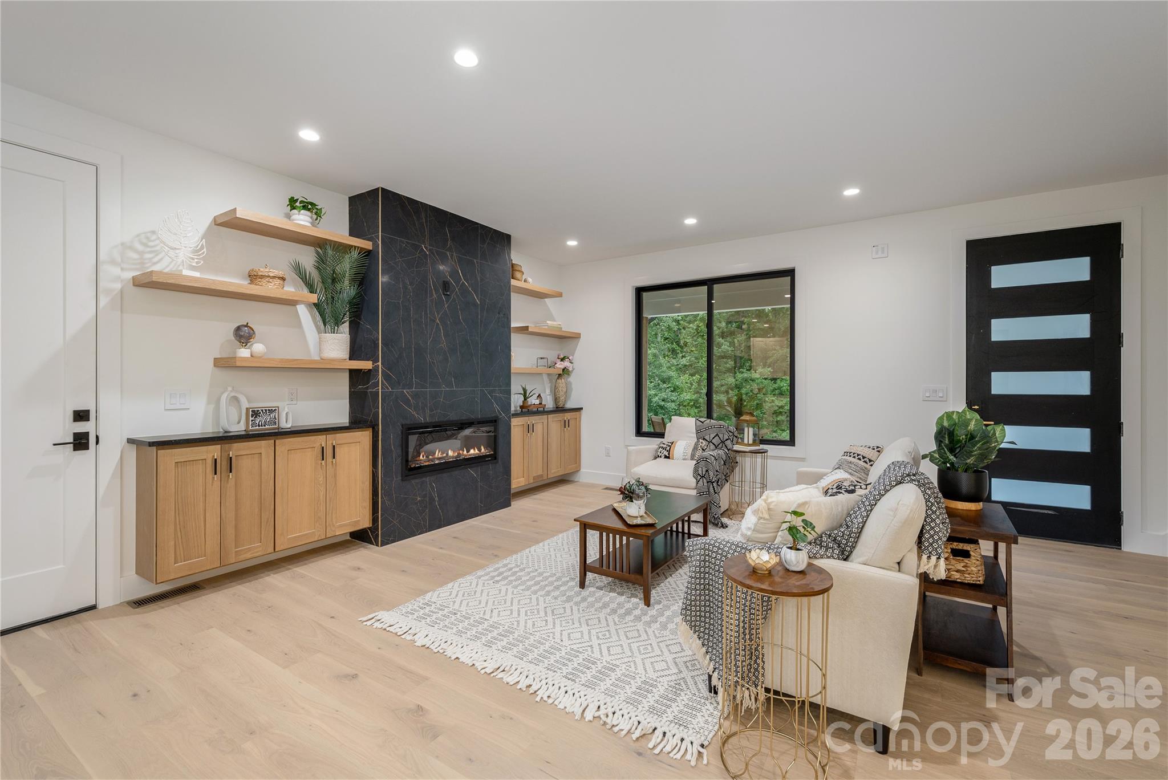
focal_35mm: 16
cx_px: 584
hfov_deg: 98.5
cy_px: 390
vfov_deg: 75.6
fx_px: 503
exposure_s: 1/25
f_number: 7.1
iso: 320
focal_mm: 15.5
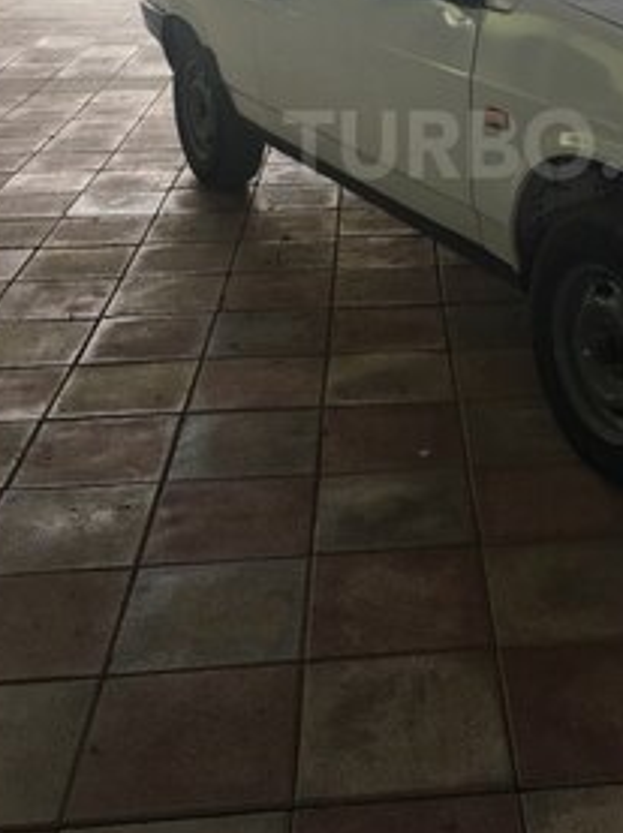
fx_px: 1251
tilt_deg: -15.1
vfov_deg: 35.4
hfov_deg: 27.3
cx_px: 515
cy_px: 144
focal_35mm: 52
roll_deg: -2.1
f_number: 2.2
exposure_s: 1/100
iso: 25
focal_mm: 4.15
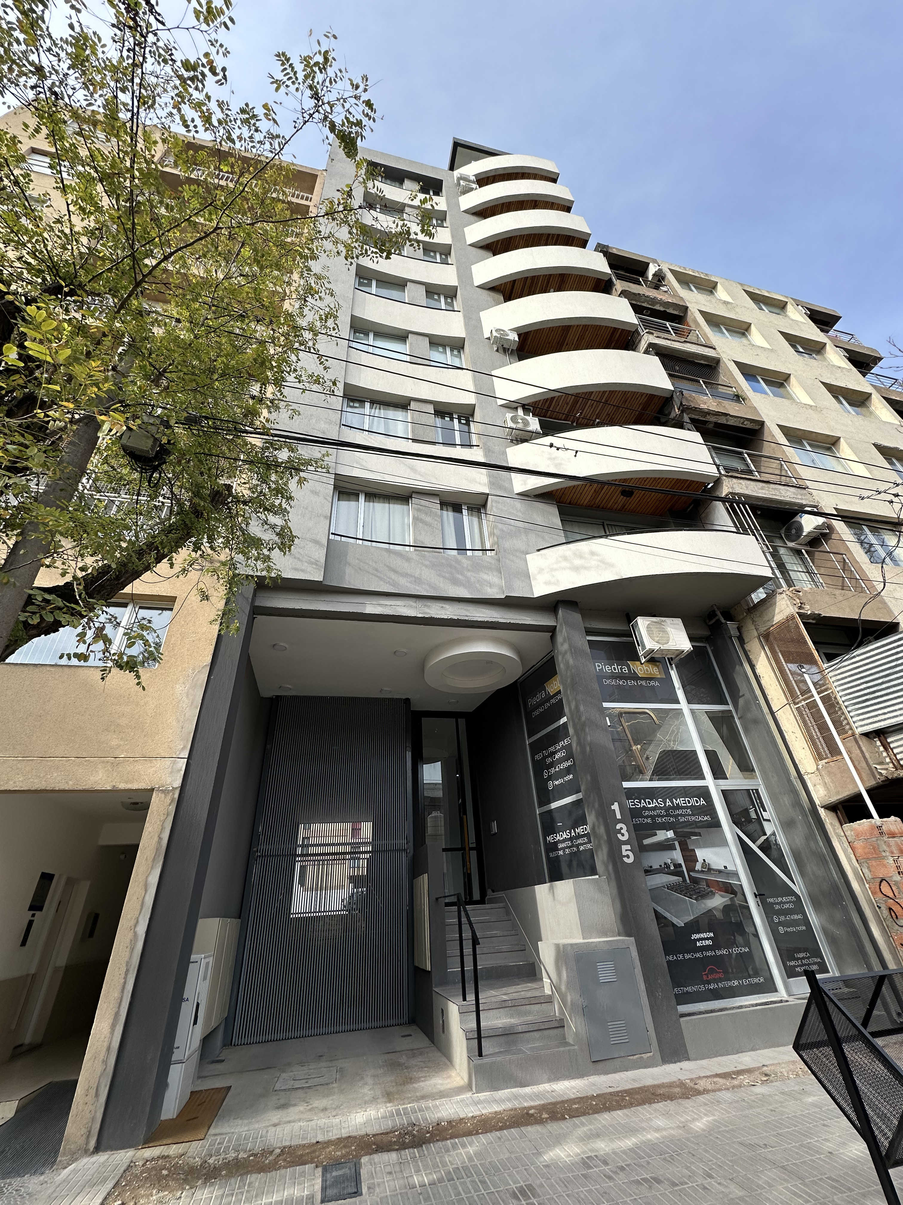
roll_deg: +2.8
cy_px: 602
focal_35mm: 14
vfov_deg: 102.1
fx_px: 487
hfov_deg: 85.7
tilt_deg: +33.6
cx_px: 452
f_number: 2.2
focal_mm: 2.22
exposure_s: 1/612
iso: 40
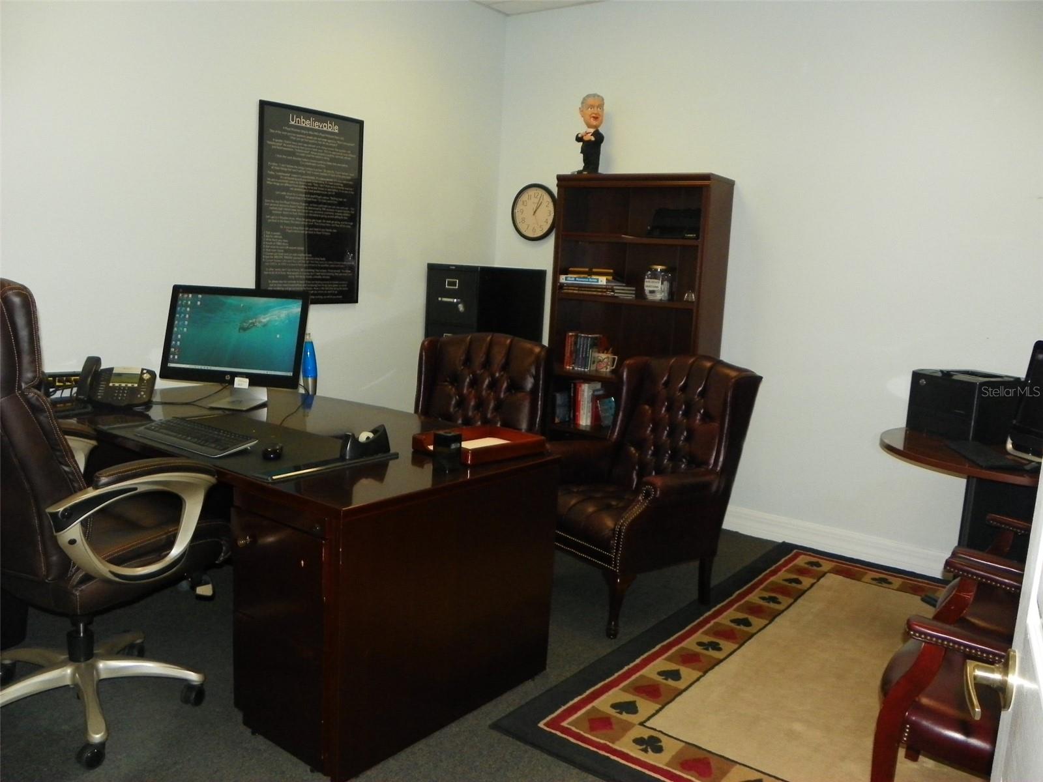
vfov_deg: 48.2
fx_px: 874
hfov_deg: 61.7
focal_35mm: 29
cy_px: 391
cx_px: 522
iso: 200
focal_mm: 5.2
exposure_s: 1/125
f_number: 2.8
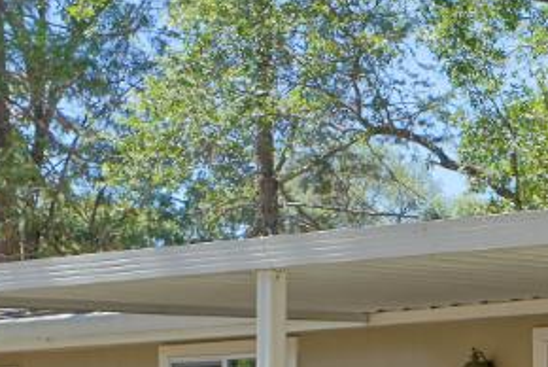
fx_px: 1417
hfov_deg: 19.0
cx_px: 847
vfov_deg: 14.2
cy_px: 458
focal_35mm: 93
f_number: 7.1
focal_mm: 18
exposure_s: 1/80
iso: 100
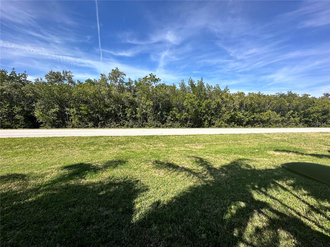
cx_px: 165
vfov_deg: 85.7
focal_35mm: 14
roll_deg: -0.6
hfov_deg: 102.1
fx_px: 133
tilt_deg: -2.9
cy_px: 124
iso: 50
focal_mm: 2.22
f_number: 2.2
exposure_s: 1/1261
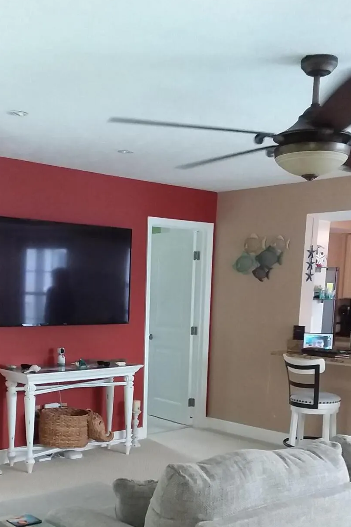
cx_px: 121
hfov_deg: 27.9
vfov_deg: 39.5
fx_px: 702
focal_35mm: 48
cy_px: 421
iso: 160
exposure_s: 1/30
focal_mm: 2.91
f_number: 1.9
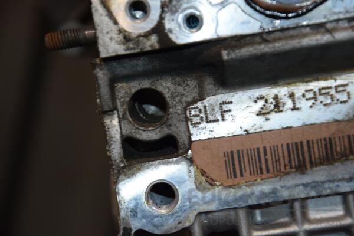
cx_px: 177
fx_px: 1357
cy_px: 118
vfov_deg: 9.9
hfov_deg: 14.9
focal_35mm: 138
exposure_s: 1/60
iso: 800
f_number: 5.6
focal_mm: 92
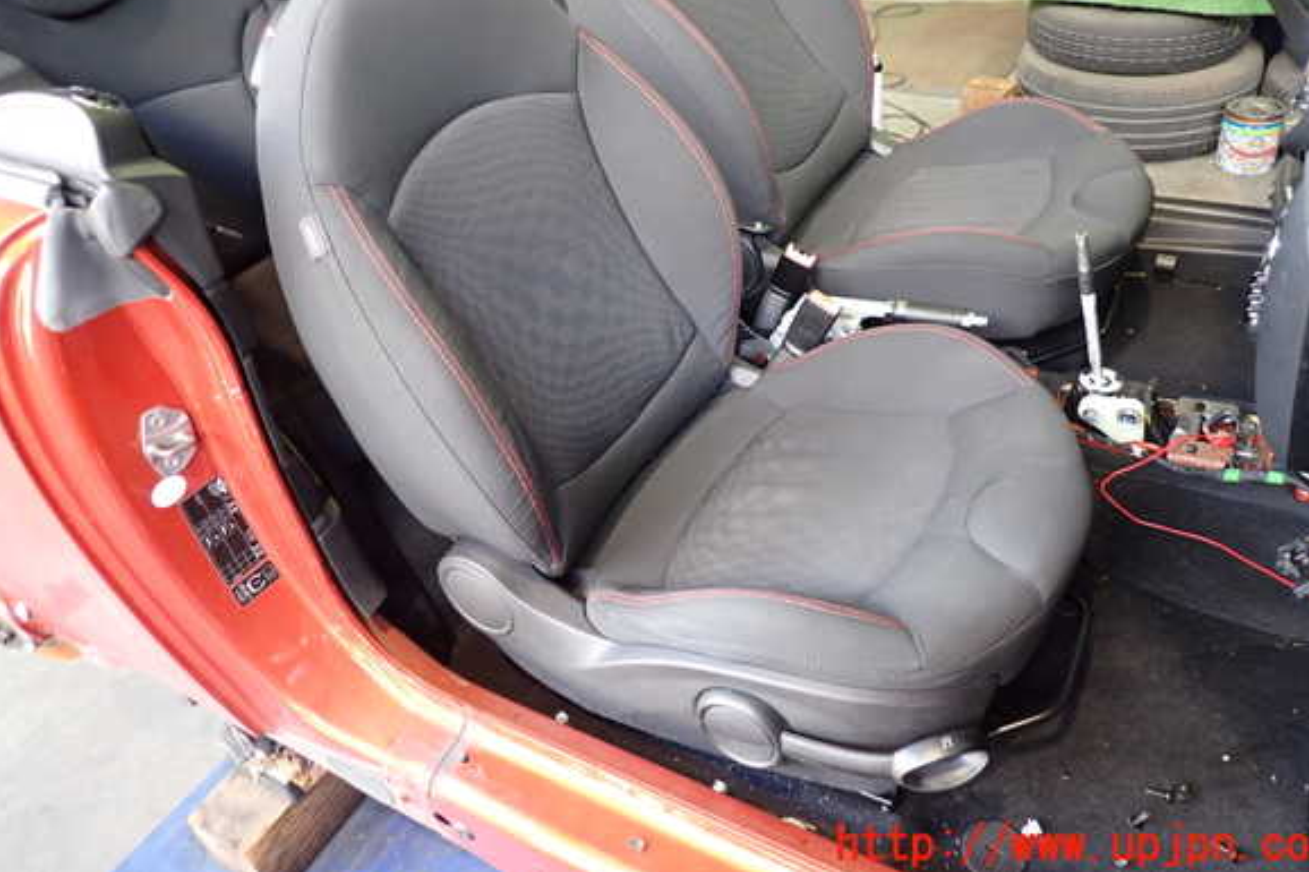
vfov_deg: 47.7
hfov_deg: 67.4
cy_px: 365
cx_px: 668
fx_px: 981
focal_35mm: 27
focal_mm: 4.5
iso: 320
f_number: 2
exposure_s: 1/30
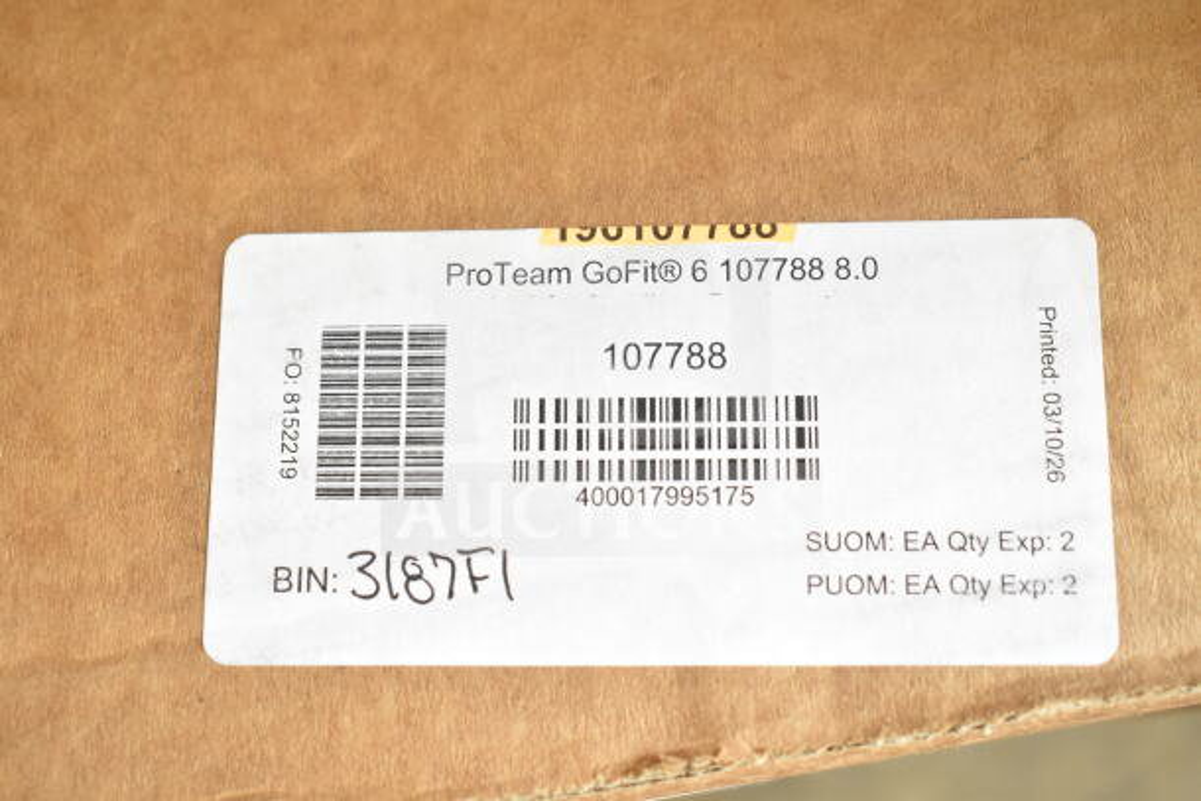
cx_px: 600
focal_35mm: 54
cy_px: 400
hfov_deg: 36.9
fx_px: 1802
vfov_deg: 25.1
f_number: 5.6
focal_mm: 36
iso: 1600
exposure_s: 1/125
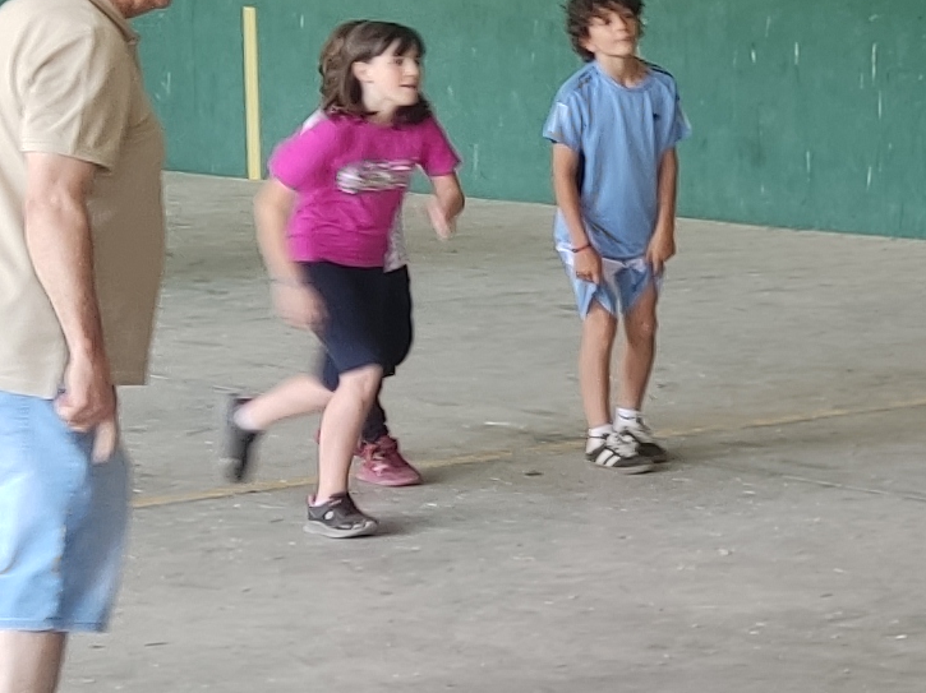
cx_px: 1303
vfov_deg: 10.7
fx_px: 3690
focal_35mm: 138
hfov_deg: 13.6
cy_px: 305
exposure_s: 1/50
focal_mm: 4.71
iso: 66
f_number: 1.79
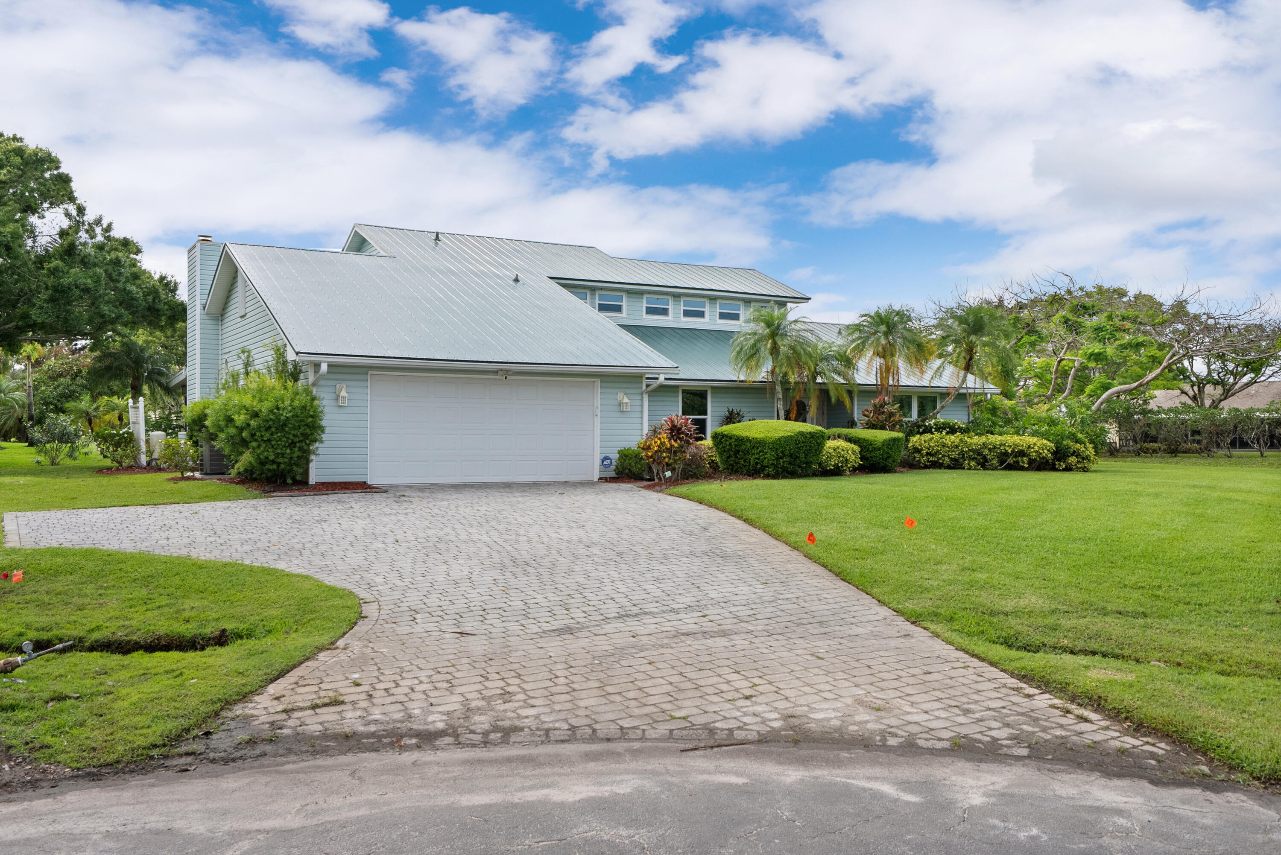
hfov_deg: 63.6
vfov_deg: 45.0
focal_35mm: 29
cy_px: 428
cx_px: 640
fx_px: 1032
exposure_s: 1/320
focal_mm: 29
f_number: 8
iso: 640
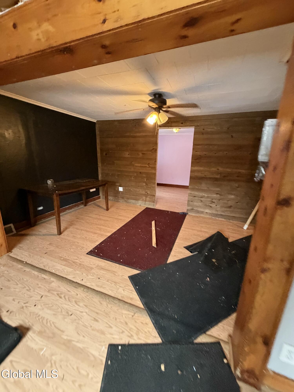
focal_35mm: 14
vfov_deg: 102.1
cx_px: 147
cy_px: 196
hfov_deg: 85.7
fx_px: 159
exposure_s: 1/60
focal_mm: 2.22
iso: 500
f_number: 2.2
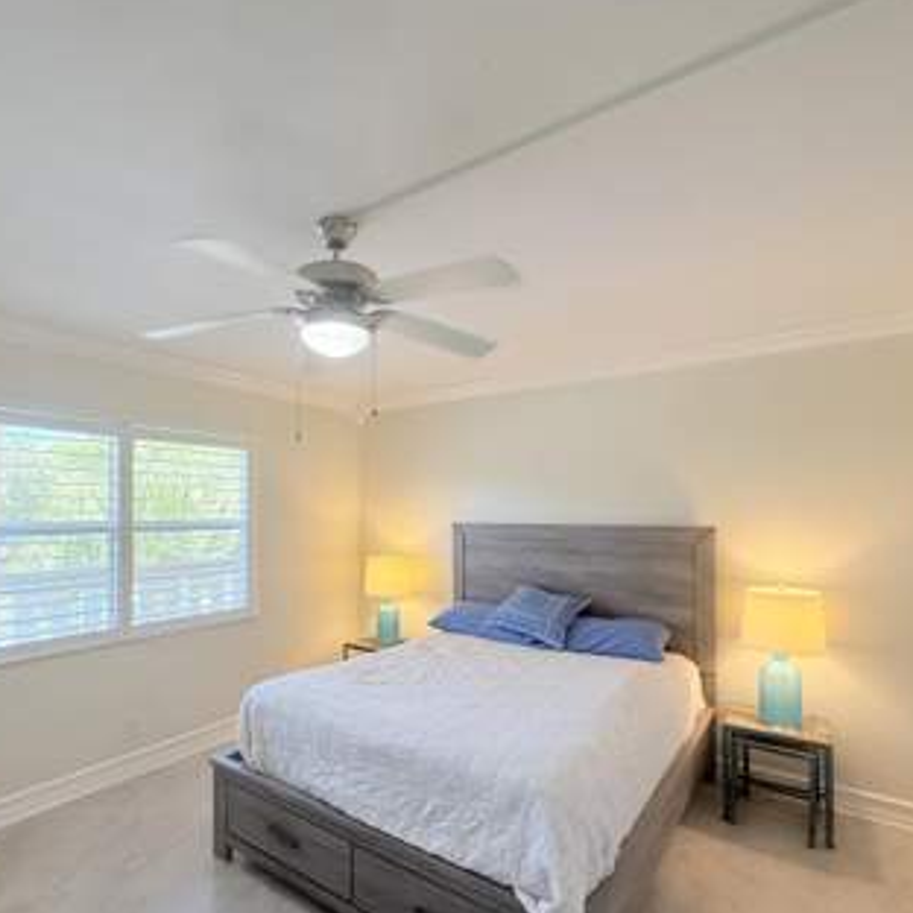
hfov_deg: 77.1
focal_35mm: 19
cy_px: 508
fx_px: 567
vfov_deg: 77.4
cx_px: 380
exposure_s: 1/120
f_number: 2.2
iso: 100
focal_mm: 2.22
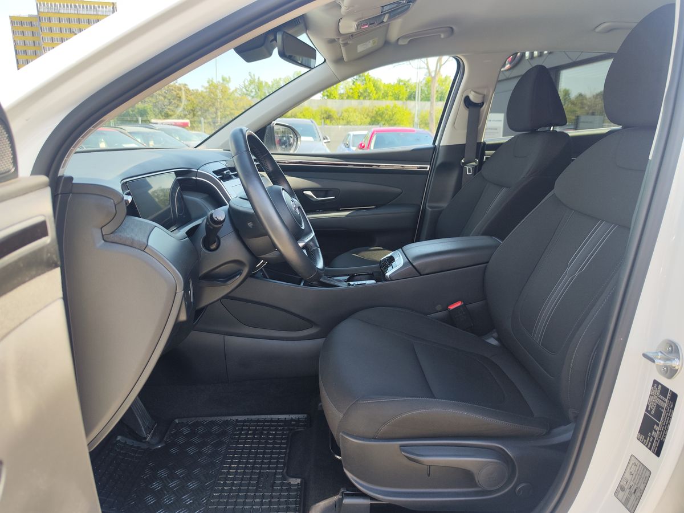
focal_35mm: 23
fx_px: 454
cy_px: 256
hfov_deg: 73.9
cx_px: 342
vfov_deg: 58.9
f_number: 1.69
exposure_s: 1/174
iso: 50
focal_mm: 7.01
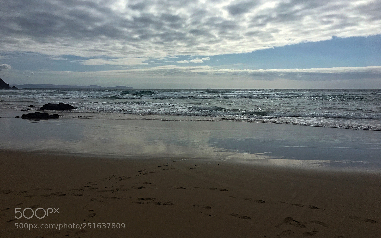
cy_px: 101
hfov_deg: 61.2
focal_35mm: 31
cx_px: 192
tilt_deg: -2.6
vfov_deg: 40.5
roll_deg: -0.1
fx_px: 322
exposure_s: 1/6993
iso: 25
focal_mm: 4.15
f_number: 2.2
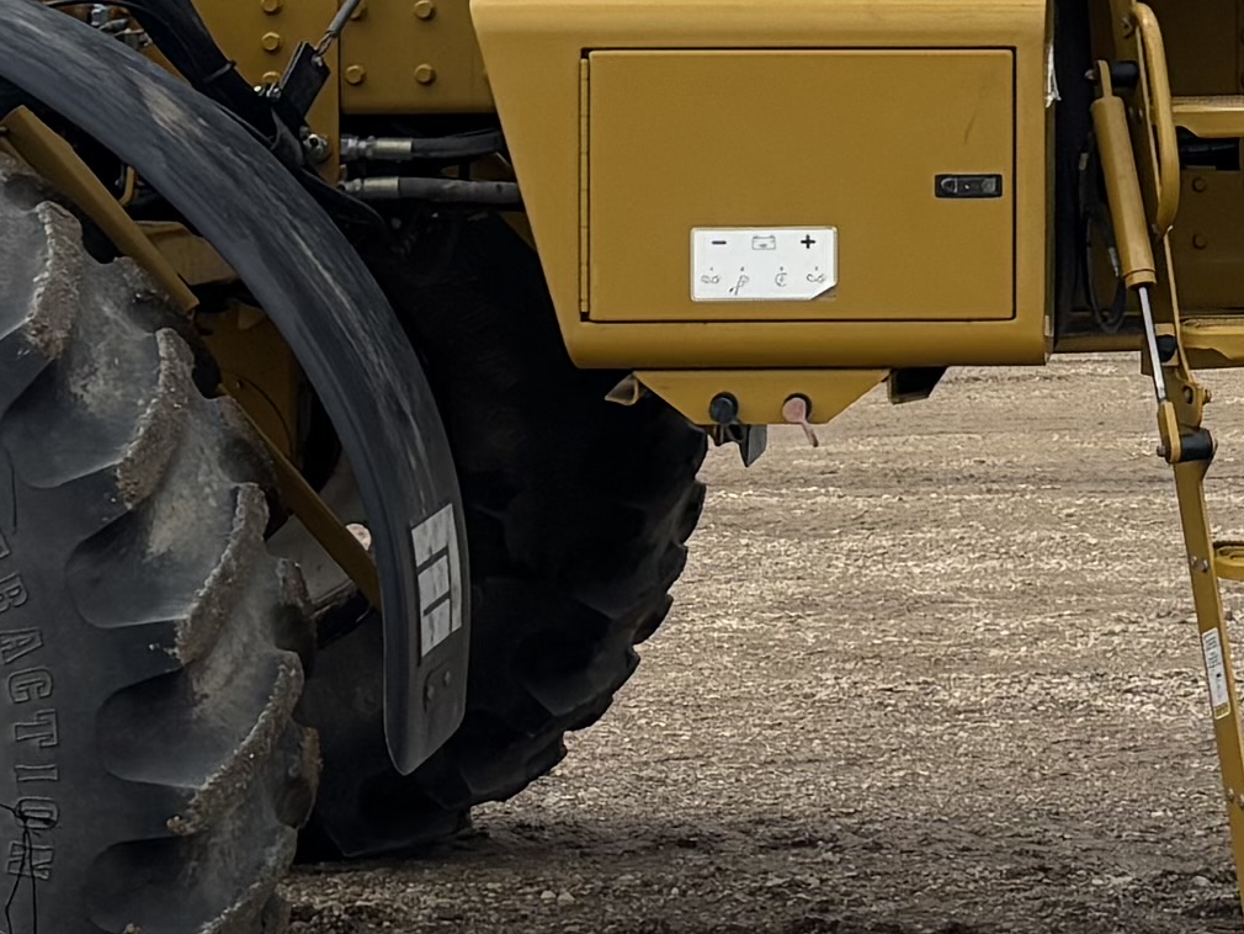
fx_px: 5284
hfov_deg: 13.1
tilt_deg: +2.2
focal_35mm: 147
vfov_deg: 9.9
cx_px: 1404
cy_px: -212
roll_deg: -0.2
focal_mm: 5.96
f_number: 1.6
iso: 50
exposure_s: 1/4255
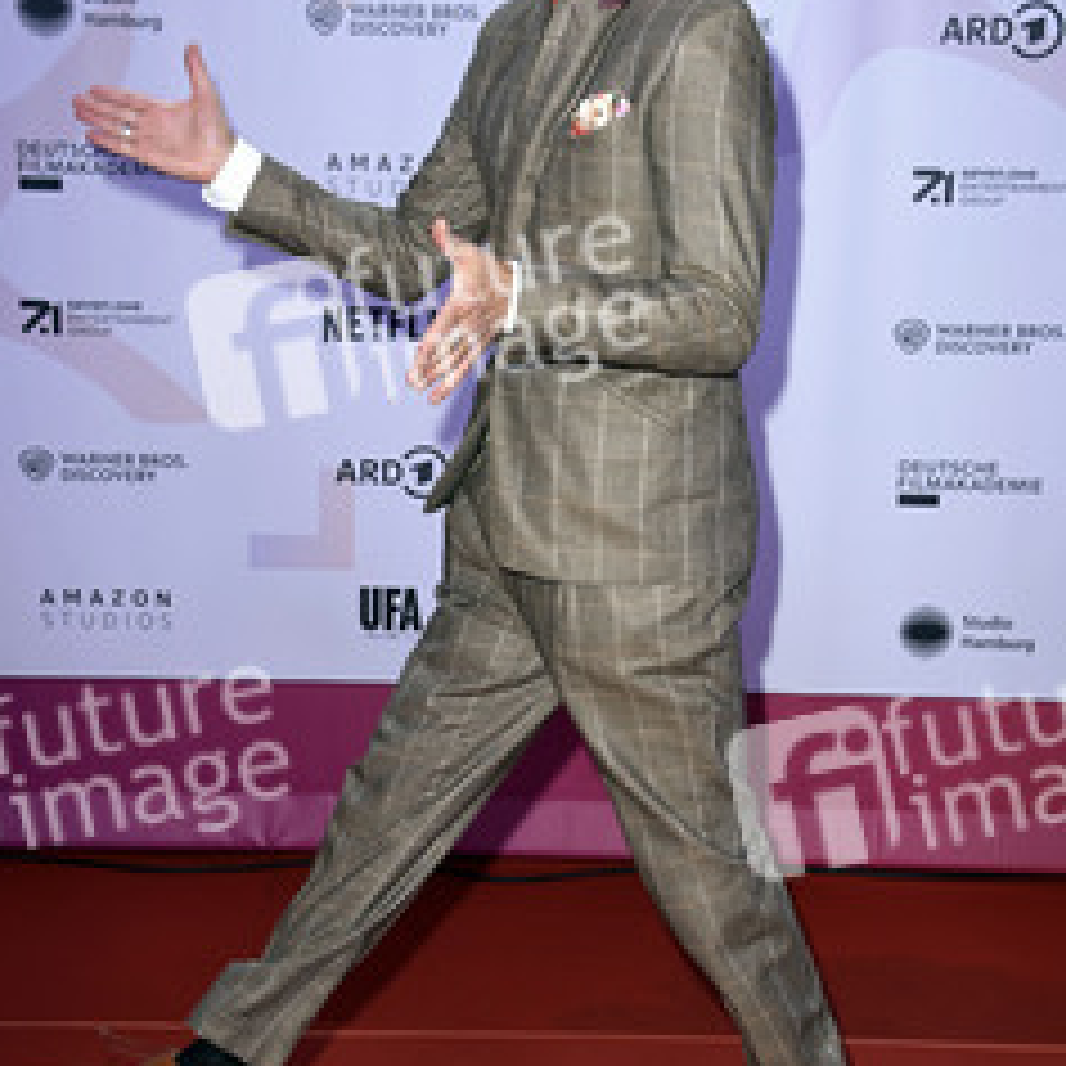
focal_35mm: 63
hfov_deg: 27.3
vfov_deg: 27.3
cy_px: 549
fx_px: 2195
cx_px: 549
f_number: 5.6
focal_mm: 44
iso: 400
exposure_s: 1/250
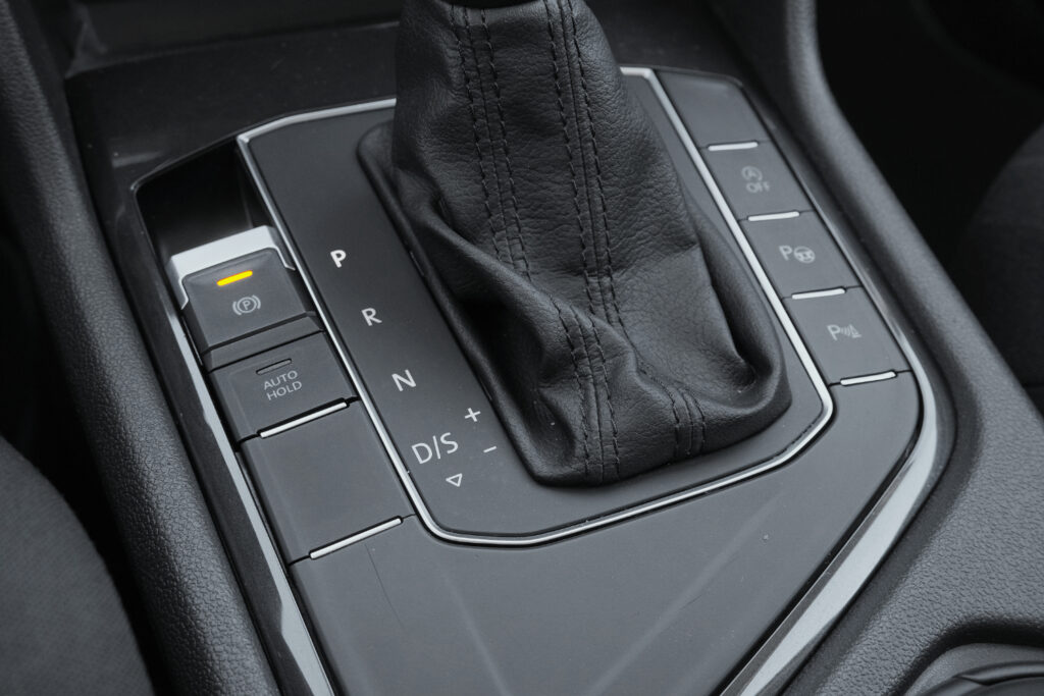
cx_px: 522
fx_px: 1189
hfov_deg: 47.4
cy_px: 348
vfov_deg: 32.6
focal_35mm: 41
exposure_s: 1/60
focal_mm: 27.1
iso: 2000
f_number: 6.4
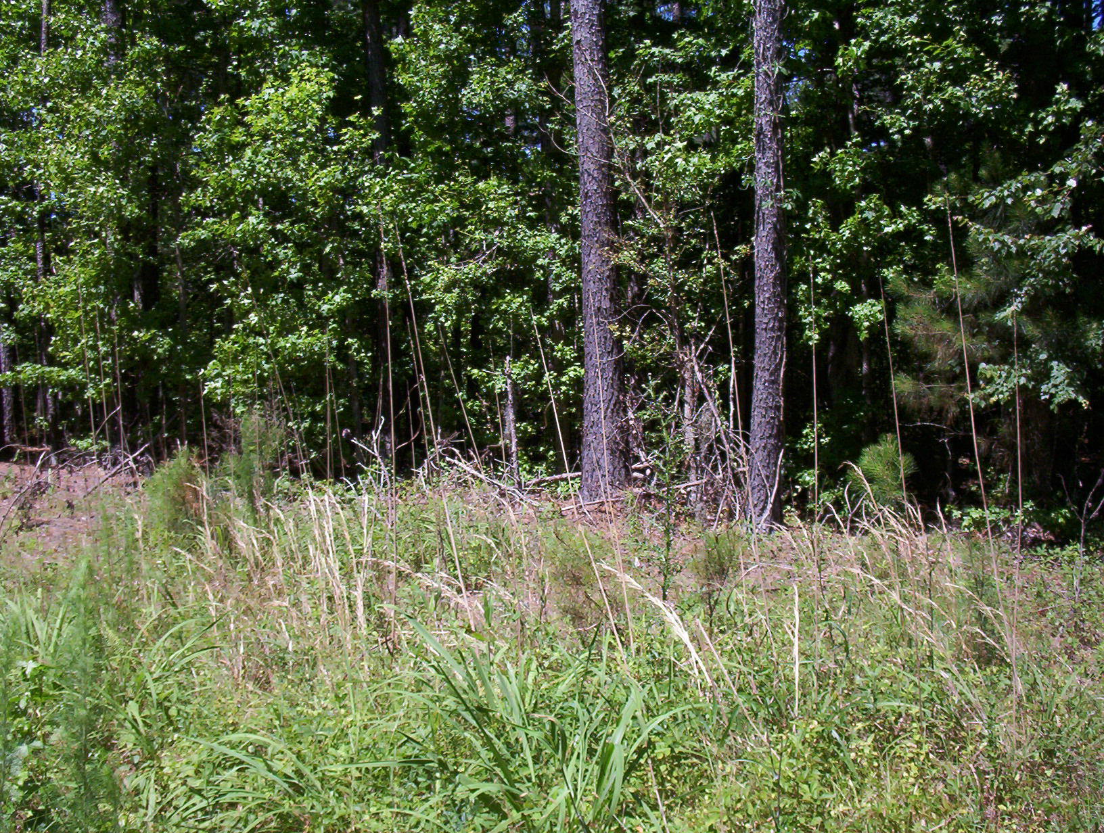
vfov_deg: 37.0
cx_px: 552
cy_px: 416
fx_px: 1247
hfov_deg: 47.8
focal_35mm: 39
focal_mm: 6
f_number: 4.5
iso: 100
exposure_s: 1/460
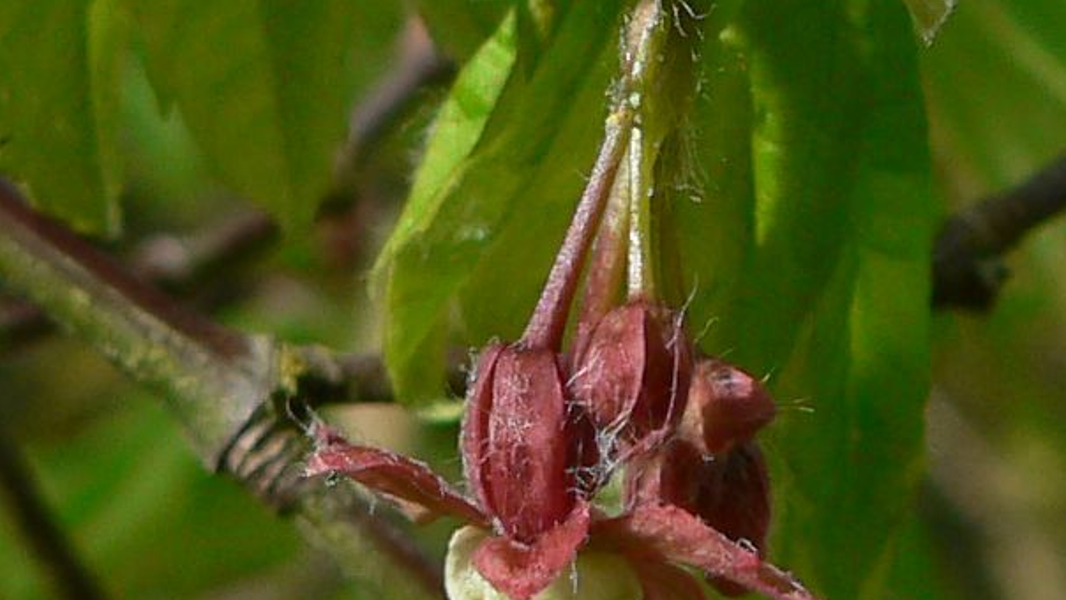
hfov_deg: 39.2
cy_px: 311
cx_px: 538
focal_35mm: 53
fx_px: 1498
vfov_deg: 22.6
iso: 80
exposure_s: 1/200
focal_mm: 6
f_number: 3.2
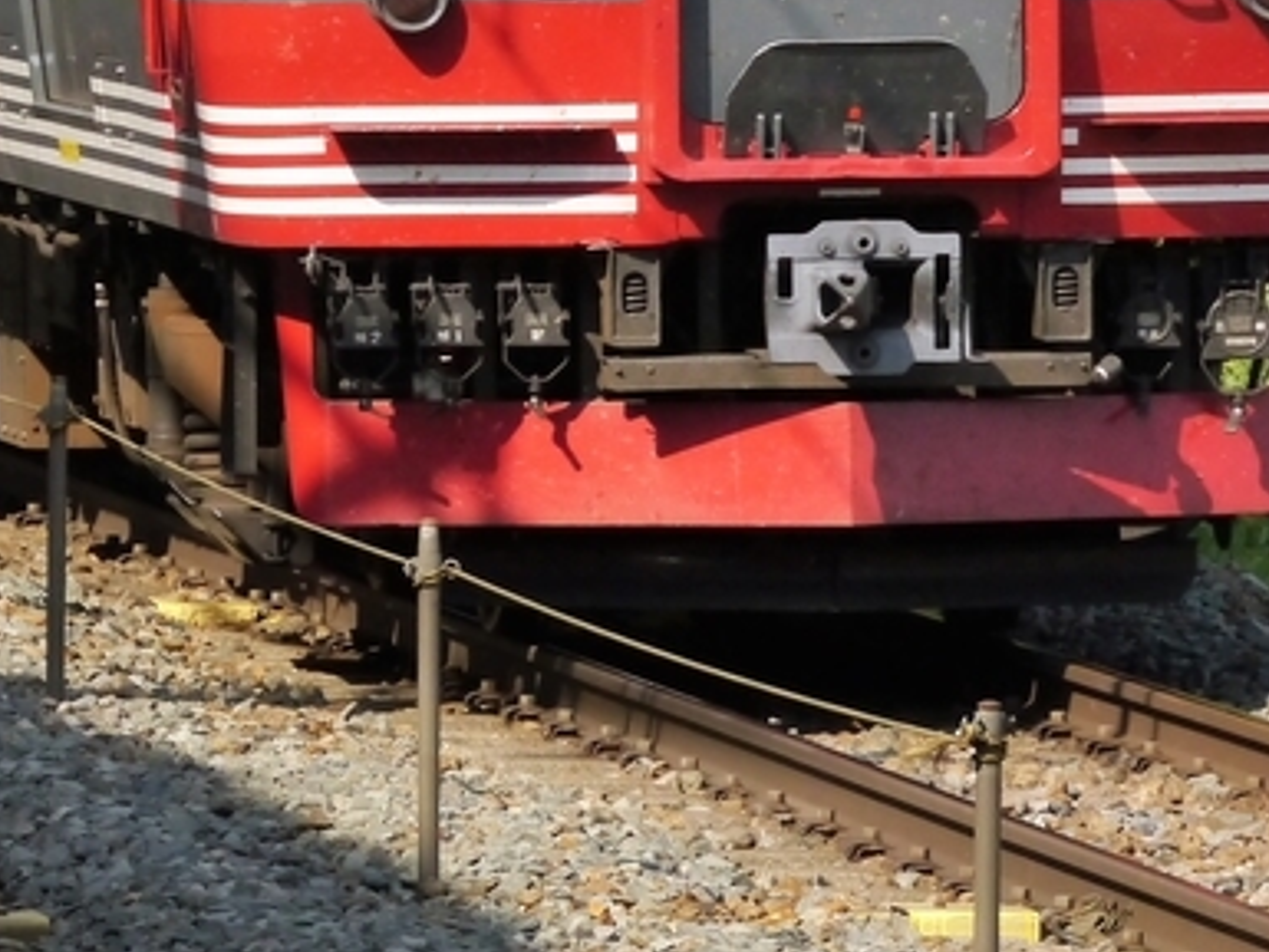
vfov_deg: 2.7
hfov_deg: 3.6
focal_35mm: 548
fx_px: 20096
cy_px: -226
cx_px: 3
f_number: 9
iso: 800
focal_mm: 103
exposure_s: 1/1000
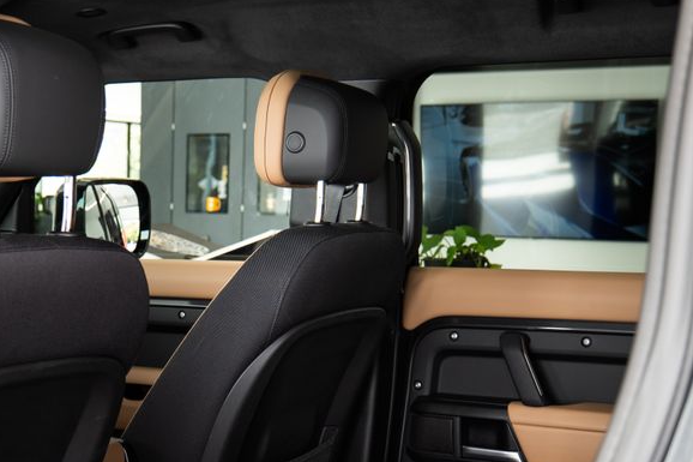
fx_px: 1270
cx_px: 169
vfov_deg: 20.4
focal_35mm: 66
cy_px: 361
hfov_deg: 30.0
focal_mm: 32
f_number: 4.3
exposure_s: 1/60
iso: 250
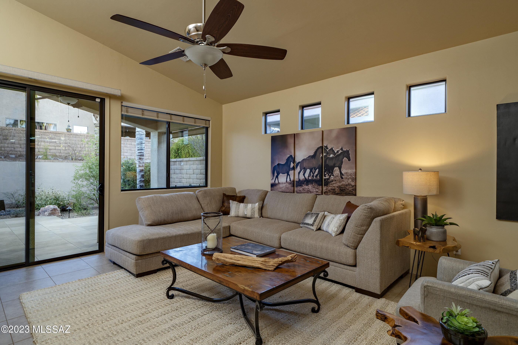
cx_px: 259
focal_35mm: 18
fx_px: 259
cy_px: 172
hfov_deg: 90.0
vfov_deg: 67.4
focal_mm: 18
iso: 200
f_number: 9
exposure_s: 1/6
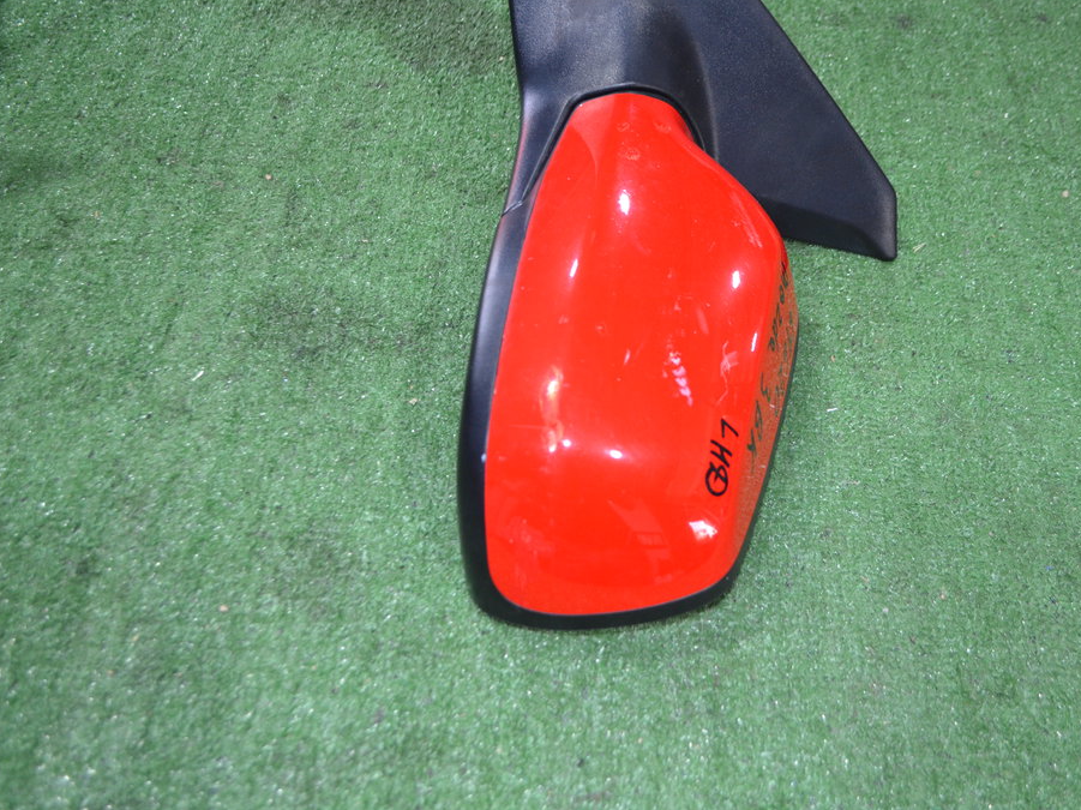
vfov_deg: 39.6
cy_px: 404
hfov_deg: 51.3
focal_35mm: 36
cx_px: 605
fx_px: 1124
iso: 1000
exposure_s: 1/60
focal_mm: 22
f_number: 4
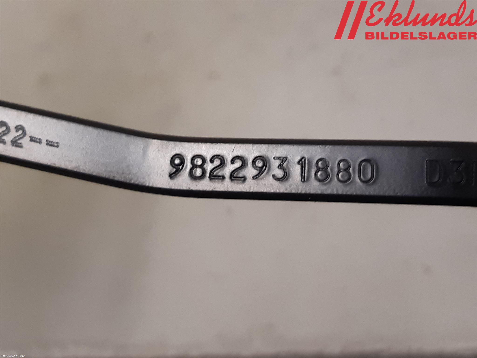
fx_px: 358
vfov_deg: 53.1
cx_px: 238
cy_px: 179
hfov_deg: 67.3
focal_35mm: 26
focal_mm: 3.93
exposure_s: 1/50
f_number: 1.7
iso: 125
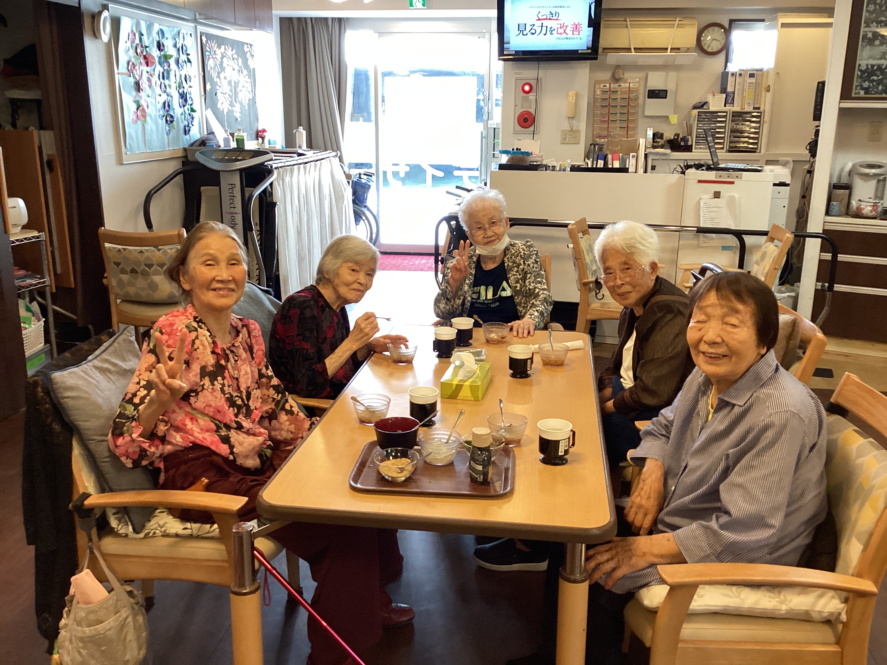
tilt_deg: -15.4
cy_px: 332
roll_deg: -1.1
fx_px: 794
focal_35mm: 31
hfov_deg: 58.4
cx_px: 444
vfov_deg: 45.4
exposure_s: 1/50
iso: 160
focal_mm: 3.3
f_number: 2.4
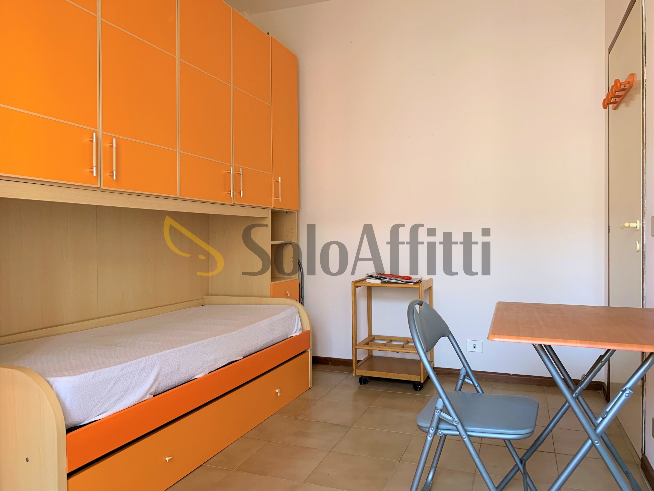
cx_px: 327
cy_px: 246
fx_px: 491
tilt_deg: +0.5
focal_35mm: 26
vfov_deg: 53.1
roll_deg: +0.5
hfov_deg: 67.3
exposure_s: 1/60
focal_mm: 4.25
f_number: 1.8
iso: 100
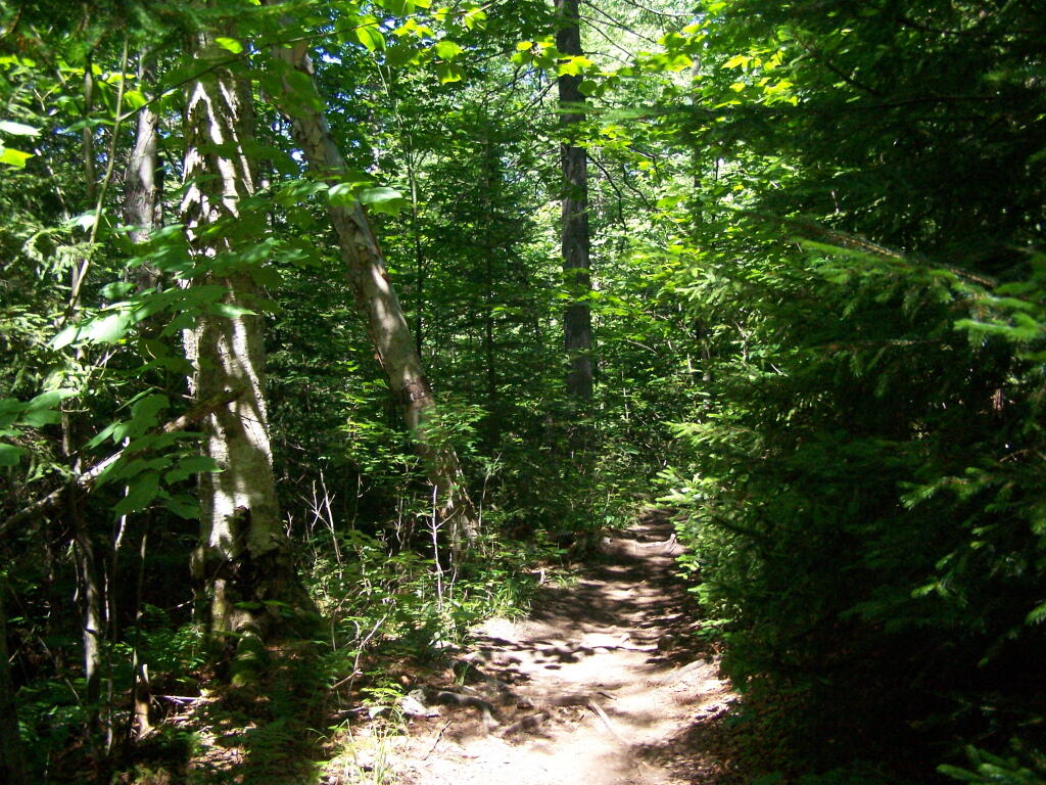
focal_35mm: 38
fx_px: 1148
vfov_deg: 37.7
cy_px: 392
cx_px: 523
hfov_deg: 49.0
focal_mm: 6.3
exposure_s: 1/500
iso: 400
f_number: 2.8
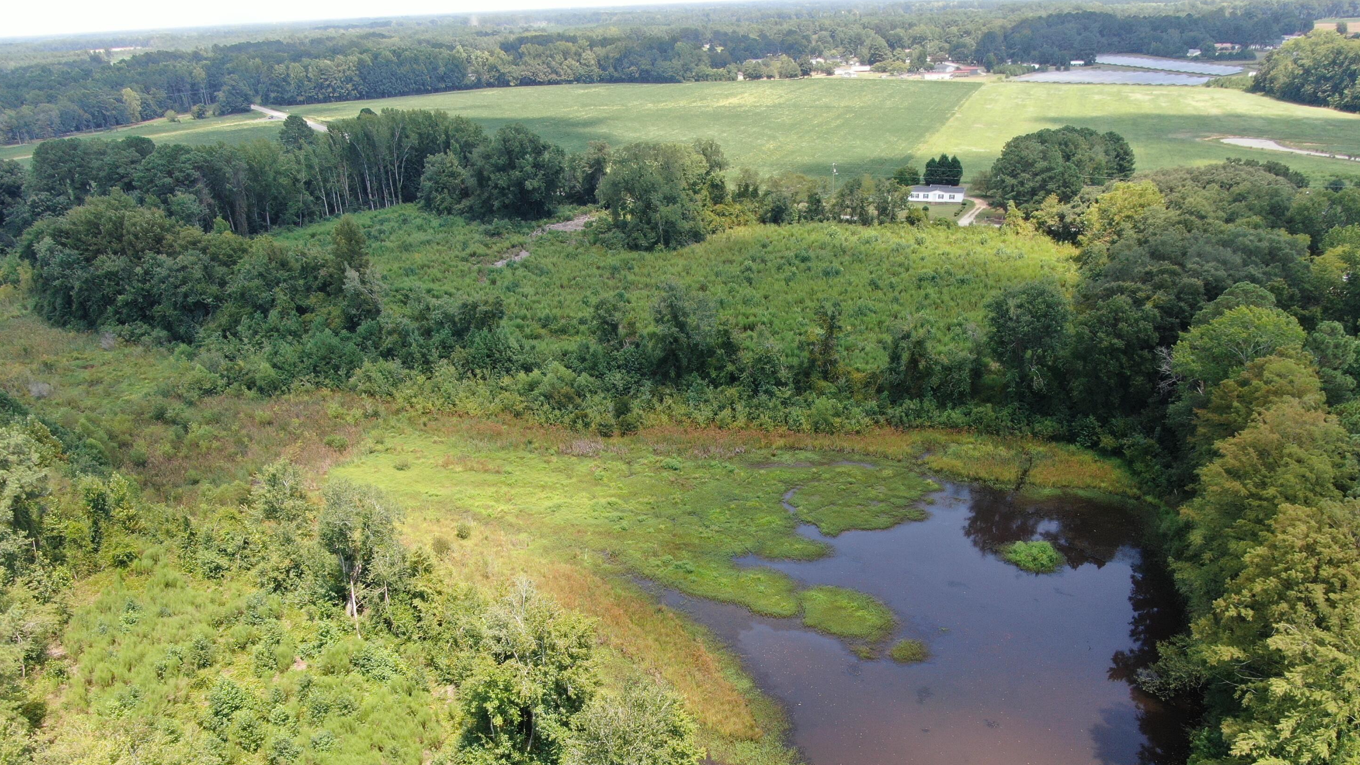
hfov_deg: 69.9
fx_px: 974
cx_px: 667
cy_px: 513
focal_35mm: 27
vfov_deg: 42.3
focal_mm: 4.39
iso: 100
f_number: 2.8
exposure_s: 1/400
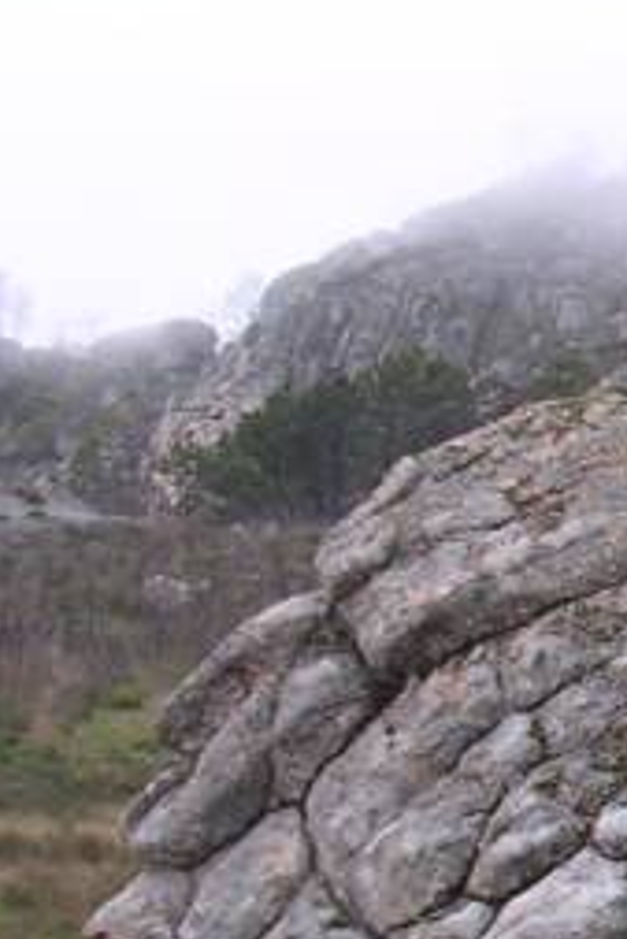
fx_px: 3261
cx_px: 1239
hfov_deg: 10.2
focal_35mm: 125
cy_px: 768
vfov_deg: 16.2
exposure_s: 1/318
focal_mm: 5.8
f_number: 2.8
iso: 100
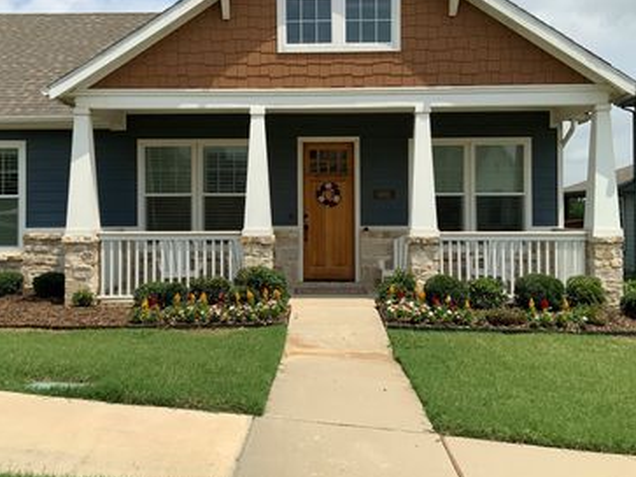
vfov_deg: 35.9
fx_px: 735
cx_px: 293
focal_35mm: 40
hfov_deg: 46.8
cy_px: 201
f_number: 1.8
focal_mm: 3
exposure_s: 1/2959
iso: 20
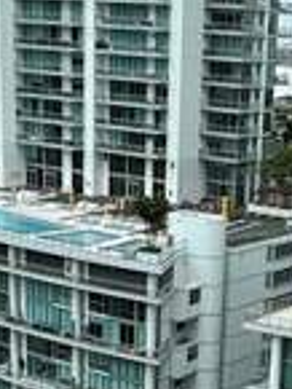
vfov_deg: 17.9
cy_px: 502
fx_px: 1157
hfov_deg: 14.3
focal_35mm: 103
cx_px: 241
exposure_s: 1/1395
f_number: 2.2
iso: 50
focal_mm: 2.22
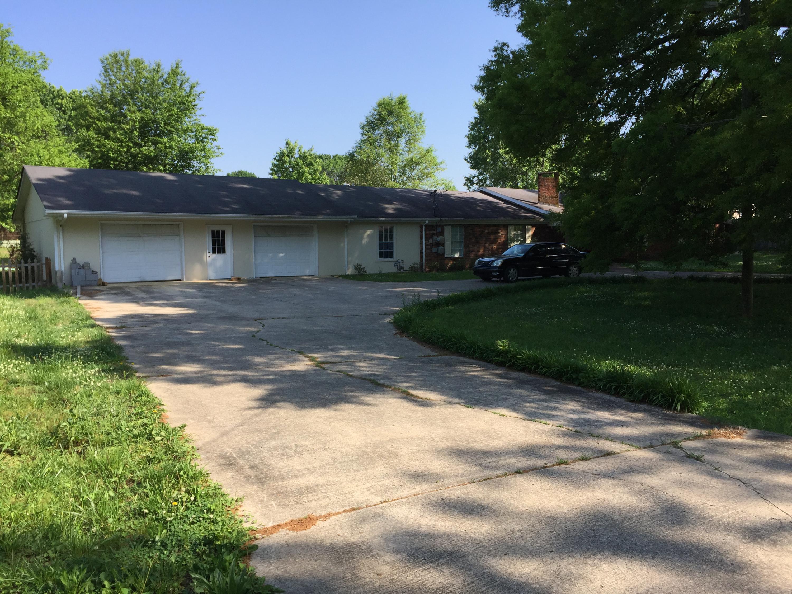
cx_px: 396
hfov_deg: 61.7
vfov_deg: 48.2
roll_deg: +0.2
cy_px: 297
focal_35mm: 29
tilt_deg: -4.6
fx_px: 664
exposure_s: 1/1199
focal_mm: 4.15
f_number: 2.2
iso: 32
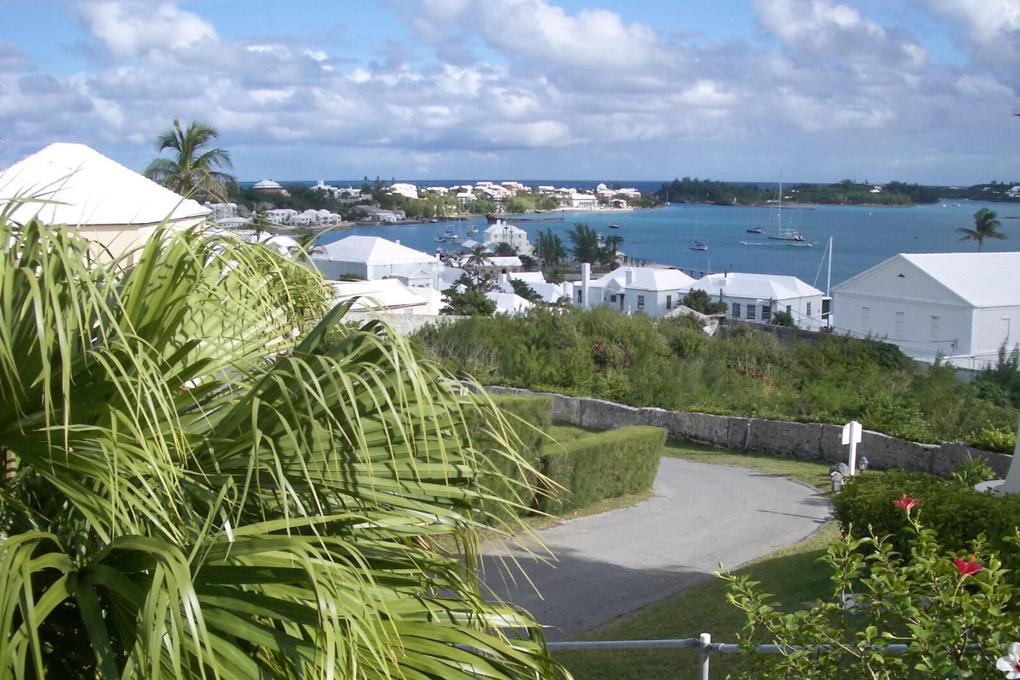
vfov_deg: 28.6
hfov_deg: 41.9
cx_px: 545
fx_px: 1331
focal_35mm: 47
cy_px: 414
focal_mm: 5.8
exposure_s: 1/640
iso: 50
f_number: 4.3
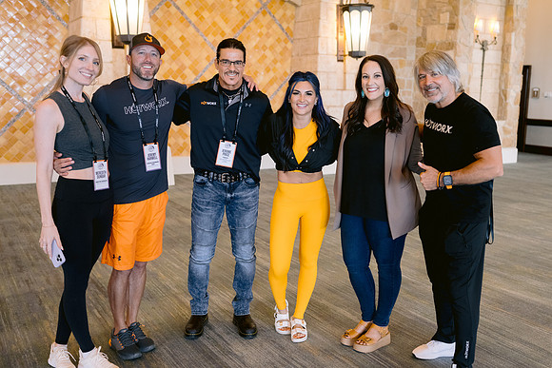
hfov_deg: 50.0
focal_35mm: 39
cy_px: 184
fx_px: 591
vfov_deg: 34.6
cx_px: 304
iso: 1600
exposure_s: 1/160
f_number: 2.5
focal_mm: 35
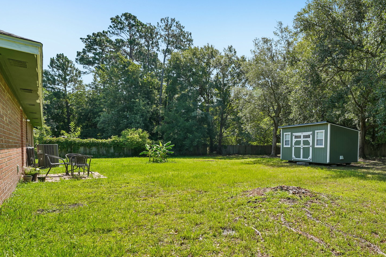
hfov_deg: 79.6
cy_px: 158
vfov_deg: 61.2
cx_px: 273
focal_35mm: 20
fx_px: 214
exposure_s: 1/100
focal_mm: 14
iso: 100
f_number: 8
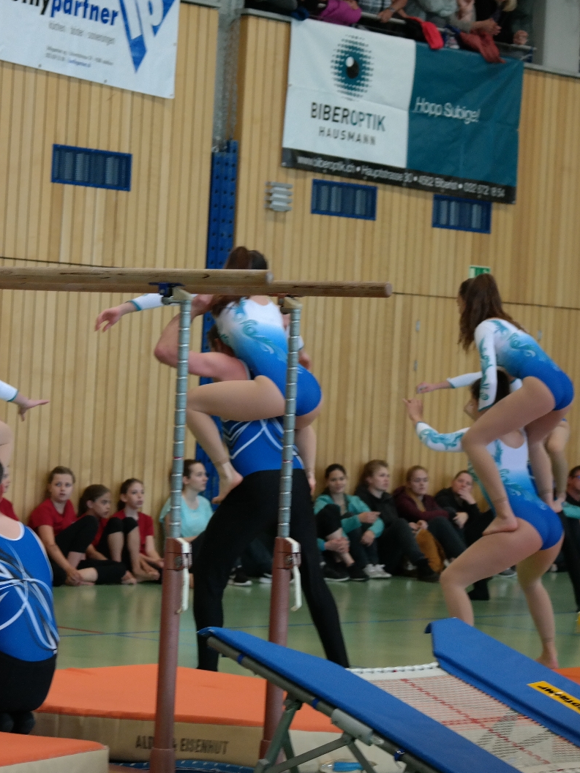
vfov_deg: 15.1
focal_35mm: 131
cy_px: 386
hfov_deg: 11.3
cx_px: 172
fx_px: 2926
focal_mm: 59
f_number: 4
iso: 800
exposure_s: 1/100
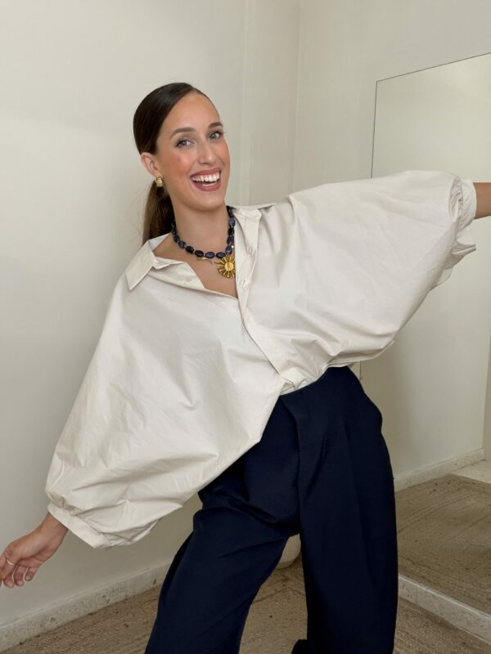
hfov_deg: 46.8
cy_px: 327
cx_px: 246
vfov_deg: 60.0
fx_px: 567
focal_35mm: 30
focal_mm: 2.71
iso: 100
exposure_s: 1/60
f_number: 1.9
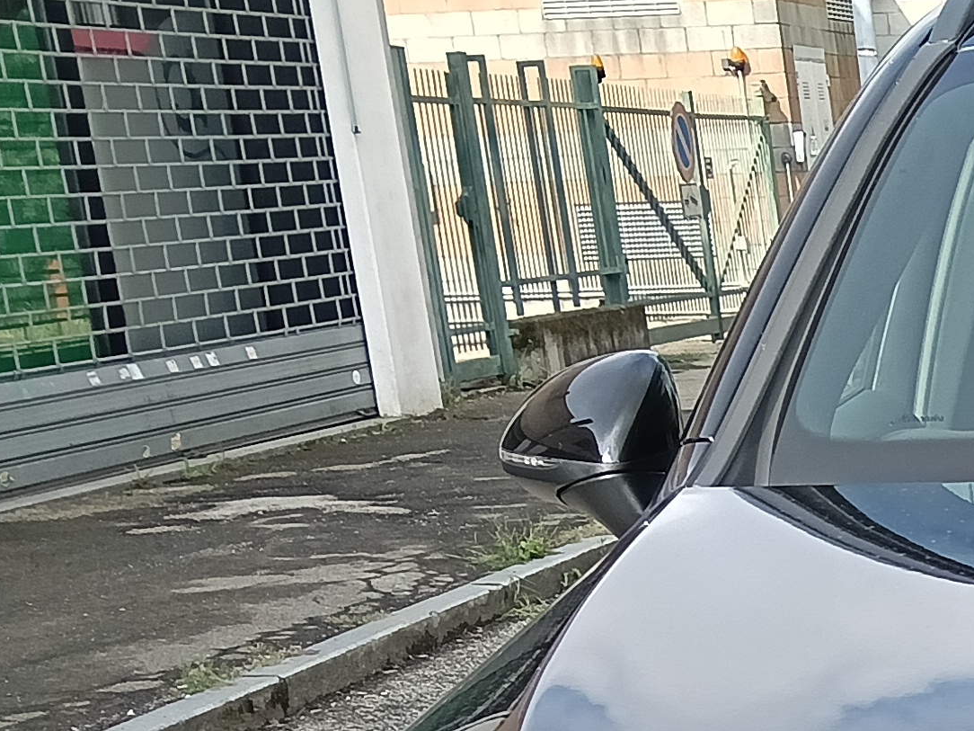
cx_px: 1645
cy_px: 1279
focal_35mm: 102
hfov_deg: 16.7
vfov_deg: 13.2
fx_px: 2870
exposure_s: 1/267
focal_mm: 3.98
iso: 100
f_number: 1.8
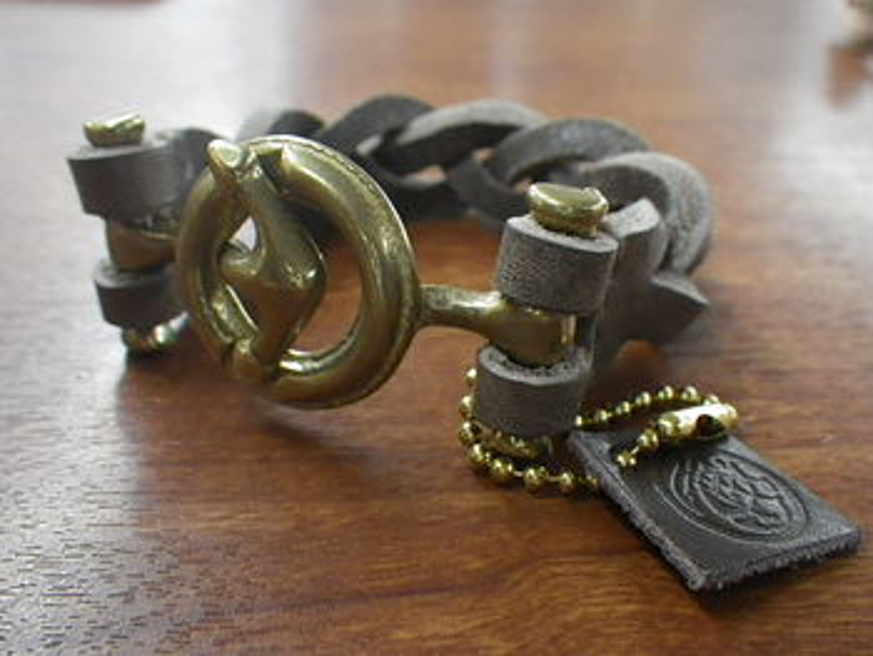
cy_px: 328
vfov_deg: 41.8
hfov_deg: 53.9
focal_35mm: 34
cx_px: 436
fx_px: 858
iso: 640
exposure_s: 1/50
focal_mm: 6.1
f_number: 3.8
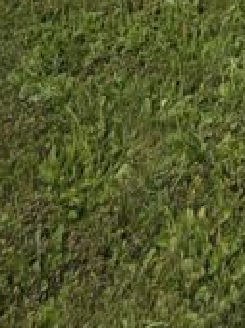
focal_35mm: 66
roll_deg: -0.1
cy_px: -440
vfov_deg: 15.7
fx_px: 624
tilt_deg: +0.3
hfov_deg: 17.9
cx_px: 438
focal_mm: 2.22
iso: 20
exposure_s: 1/1167
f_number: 2.2
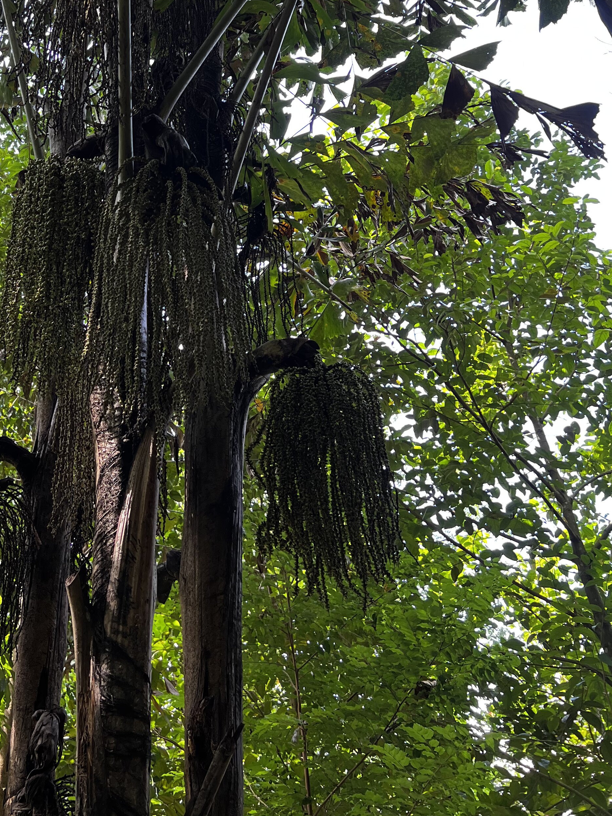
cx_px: 140
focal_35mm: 42
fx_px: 990
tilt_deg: +46.5
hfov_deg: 33.5
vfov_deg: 43.4
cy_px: 208
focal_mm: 5.7
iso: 64
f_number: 1.5
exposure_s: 1/121
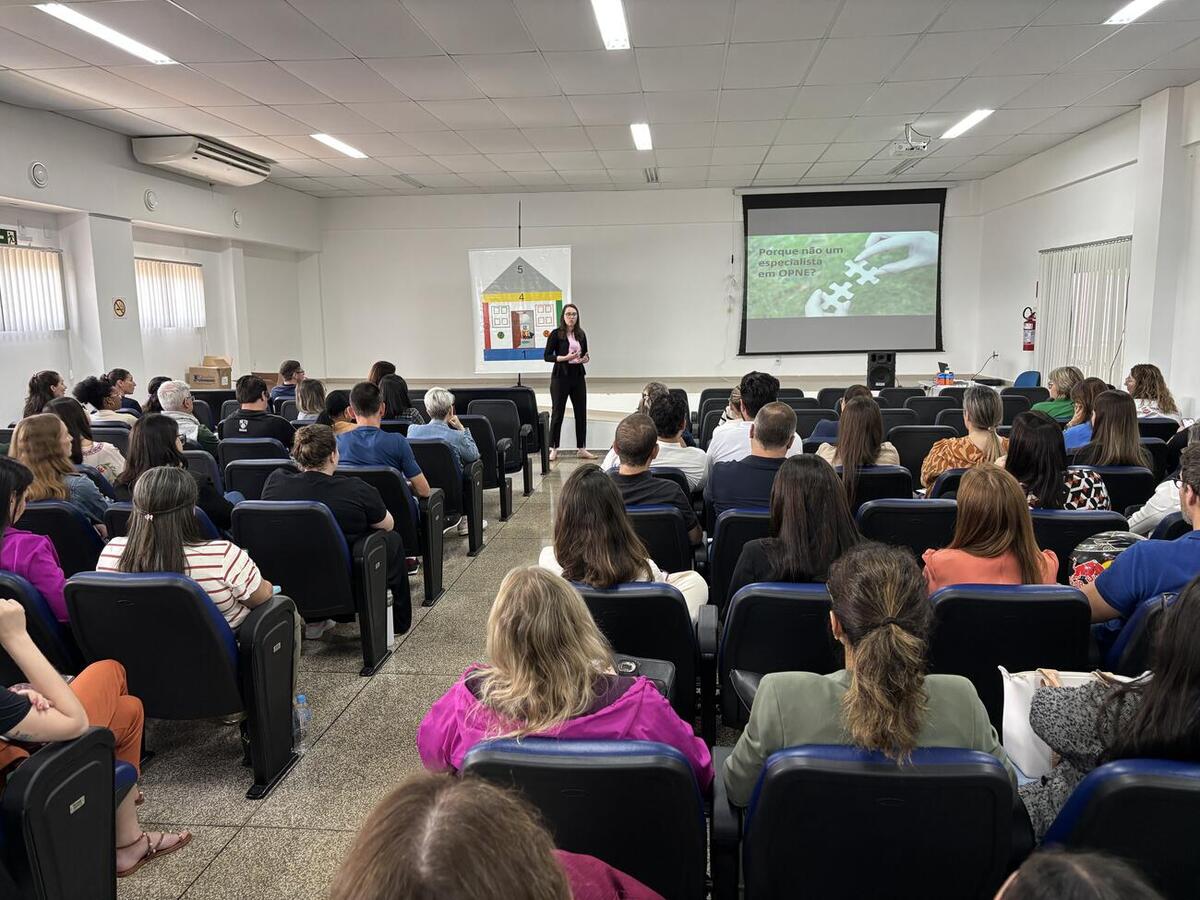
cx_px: 600
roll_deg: +1.5
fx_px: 901
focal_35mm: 26
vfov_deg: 53.1
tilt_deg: -8.4
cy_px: 450
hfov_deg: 67.3
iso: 200
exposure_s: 1/60
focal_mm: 5.96
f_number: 1.6
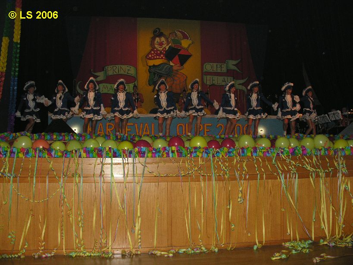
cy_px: 132
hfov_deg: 52.6
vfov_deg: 40.7
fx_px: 357
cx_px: 176
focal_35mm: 35
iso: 100
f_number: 4
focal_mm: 8.9
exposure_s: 1/60.1
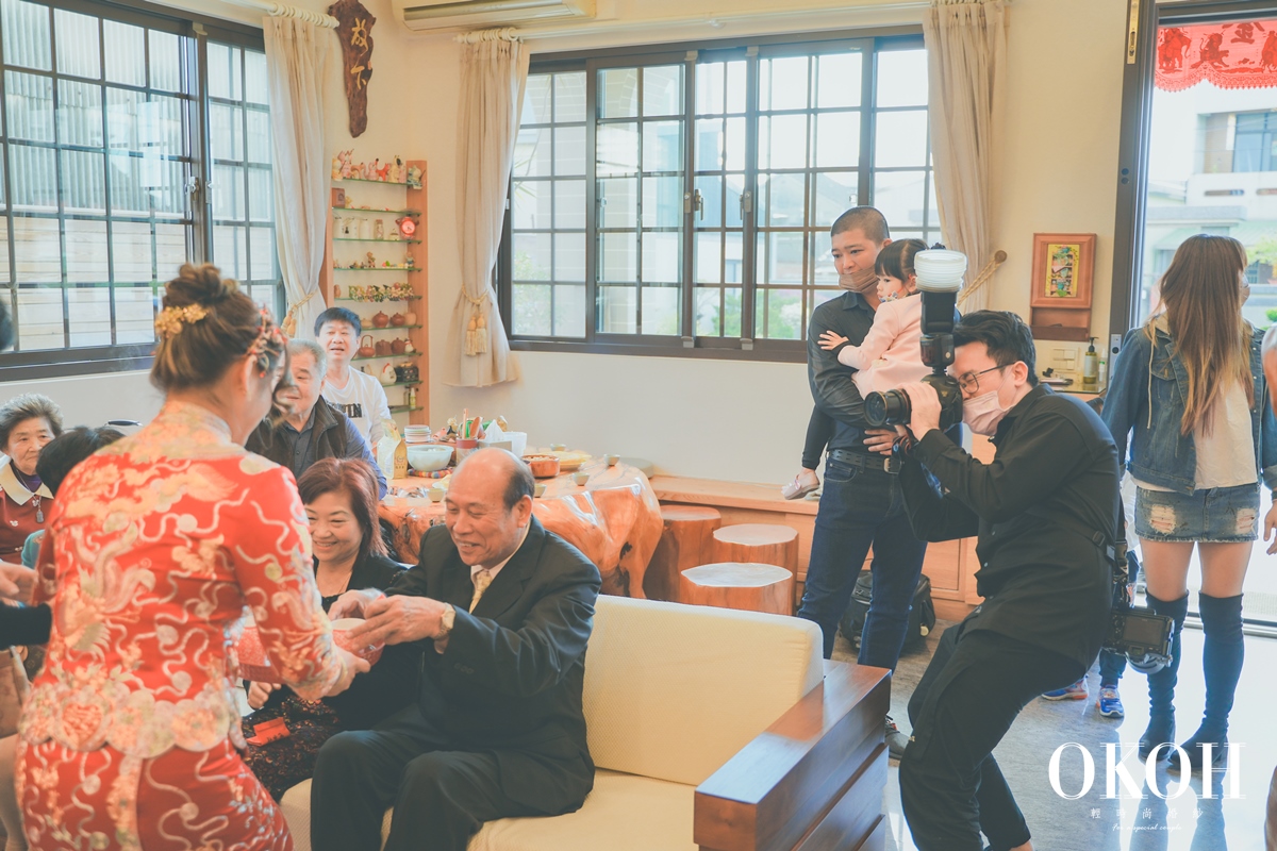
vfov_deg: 37.9
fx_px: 1241
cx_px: 638
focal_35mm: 35
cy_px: 426
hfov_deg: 54.4
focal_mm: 35
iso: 100
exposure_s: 1/100
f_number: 2.8
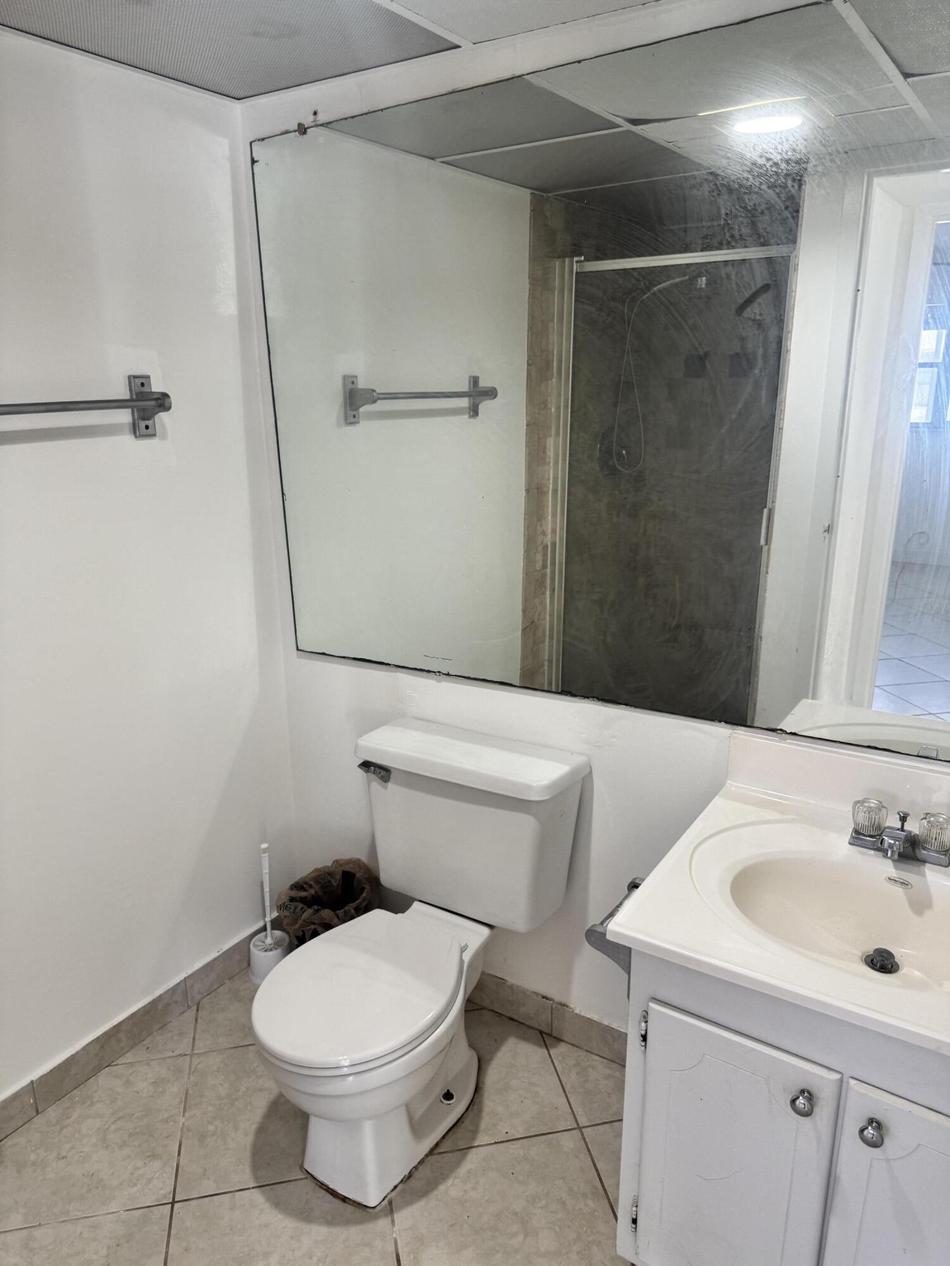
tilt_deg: -16.6
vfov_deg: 71.6
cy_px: 633
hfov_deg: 56.8
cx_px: 475
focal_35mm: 24
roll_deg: +1.1
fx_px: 878
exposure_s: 1/60
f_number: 1.78
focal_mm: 6.76
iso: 125
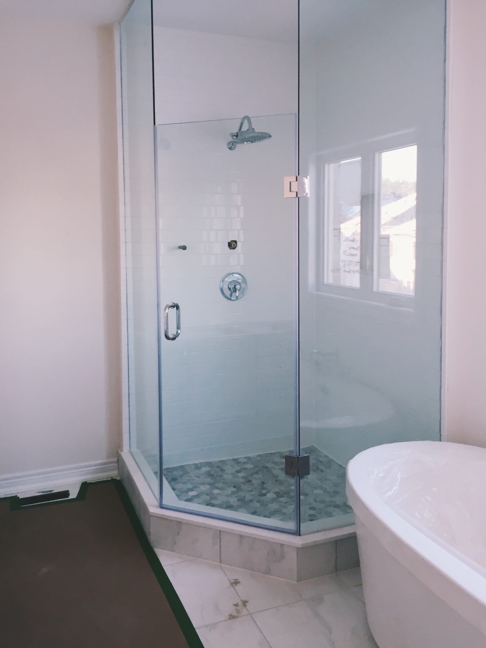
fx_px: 543
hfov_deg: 48.2
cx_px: 243
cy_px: 324
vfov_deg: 61.7
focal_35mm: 29
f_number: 2.2
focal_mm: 4.15
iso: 80
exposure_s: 1/30
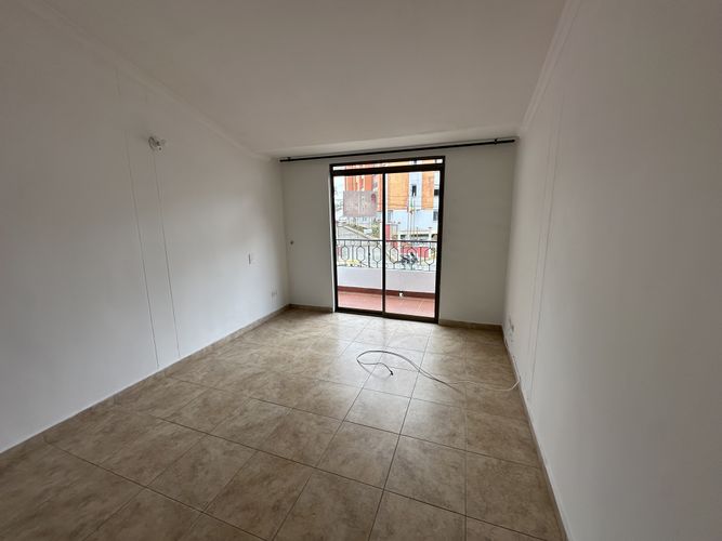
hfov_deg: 102.1
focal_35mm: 14
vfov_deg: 85.7
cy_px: 270
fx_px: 292
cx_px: 361
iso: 40
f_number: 2.2
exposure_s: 1/365
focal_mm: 2.22
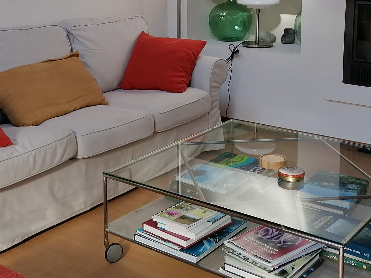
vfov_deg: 25.1
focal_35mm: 57
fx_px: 611
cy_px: 45
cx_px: 176
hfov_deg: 33.8
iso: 80
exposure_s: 1/120
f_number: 1.8
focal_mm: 4.75
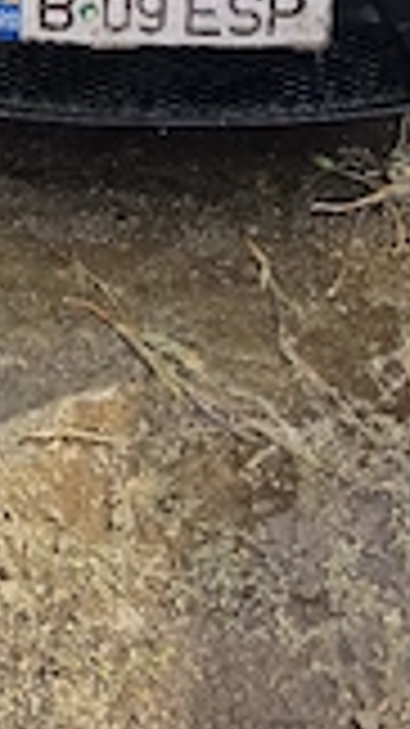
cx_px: 117
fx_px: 1200
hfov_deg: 19.3
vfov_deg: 29.3
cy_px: -140
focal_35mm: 62
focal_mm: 6.4
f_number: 1.8
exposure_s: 1/556
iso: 50
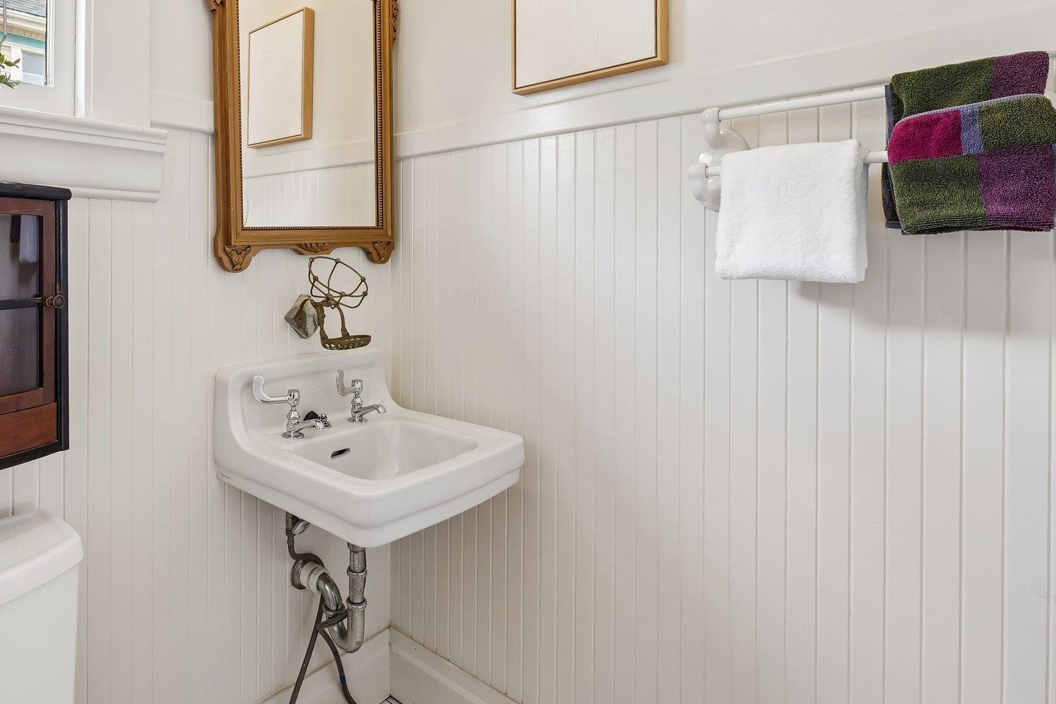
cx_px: 312
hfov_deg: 79.8
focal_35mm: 20
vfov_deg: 61.0
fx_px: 587
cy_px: 257
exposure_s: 1/30
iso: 640
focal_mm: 14
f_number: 8
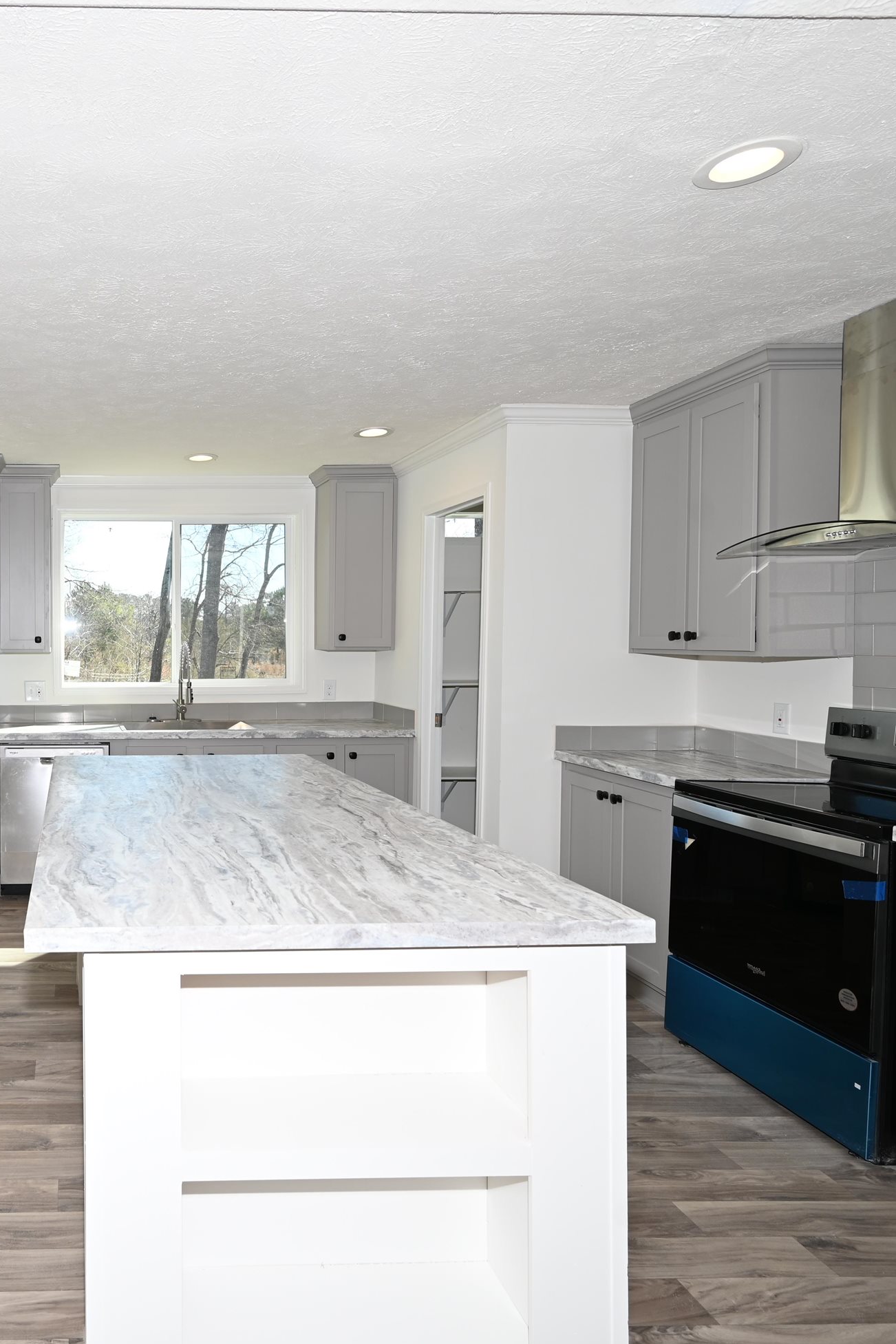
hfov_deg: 50.5
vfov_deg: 78.5
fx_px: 821
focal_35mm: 22
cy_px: 645
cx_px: 83
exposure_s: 1/125
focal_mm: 14
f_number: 5.6
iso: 140
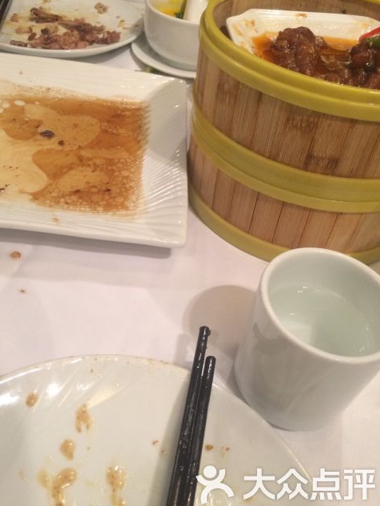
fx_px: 468
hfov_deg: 44.2
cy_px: 247
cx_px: 186
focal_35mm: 32
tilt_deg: -44.4
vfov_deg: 56.8
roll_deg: -8.1
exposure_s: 1/30
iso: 200
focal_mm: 4.15
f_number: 2.2
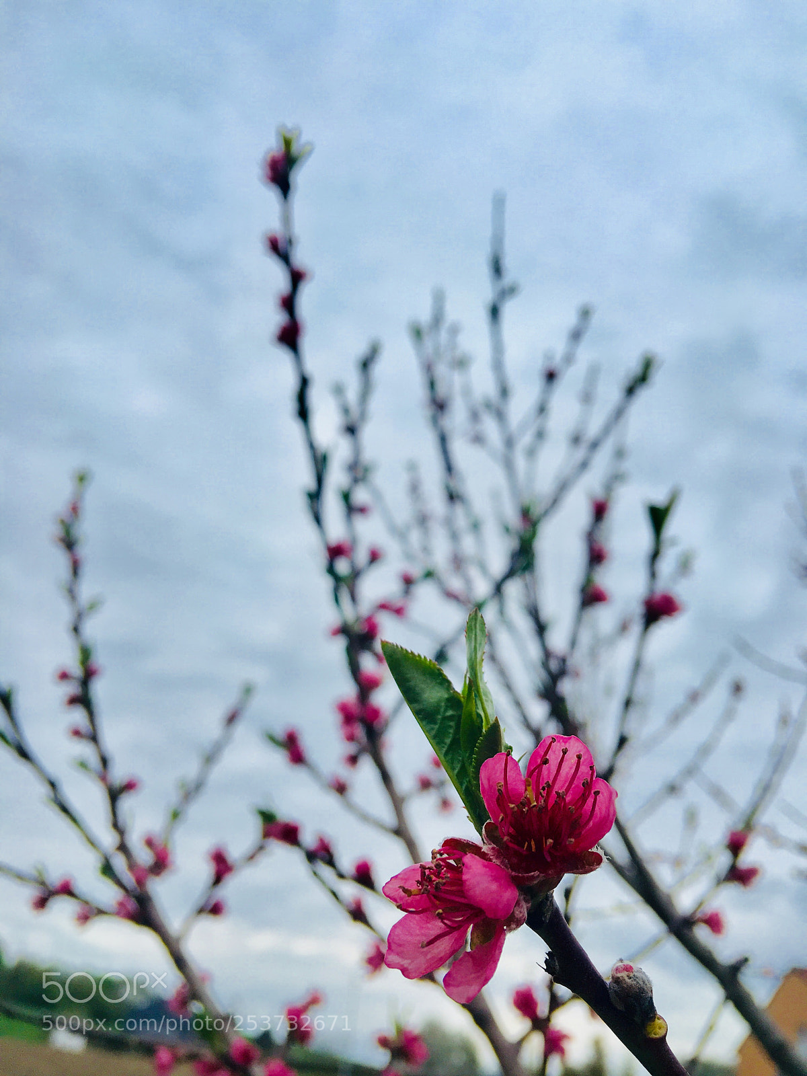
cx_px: 404
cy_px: 538
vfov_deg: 61.7
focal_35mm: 29
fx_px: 901
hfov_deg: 48.2
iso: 25
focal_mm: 4.15
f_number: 2.2
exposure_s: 1/430
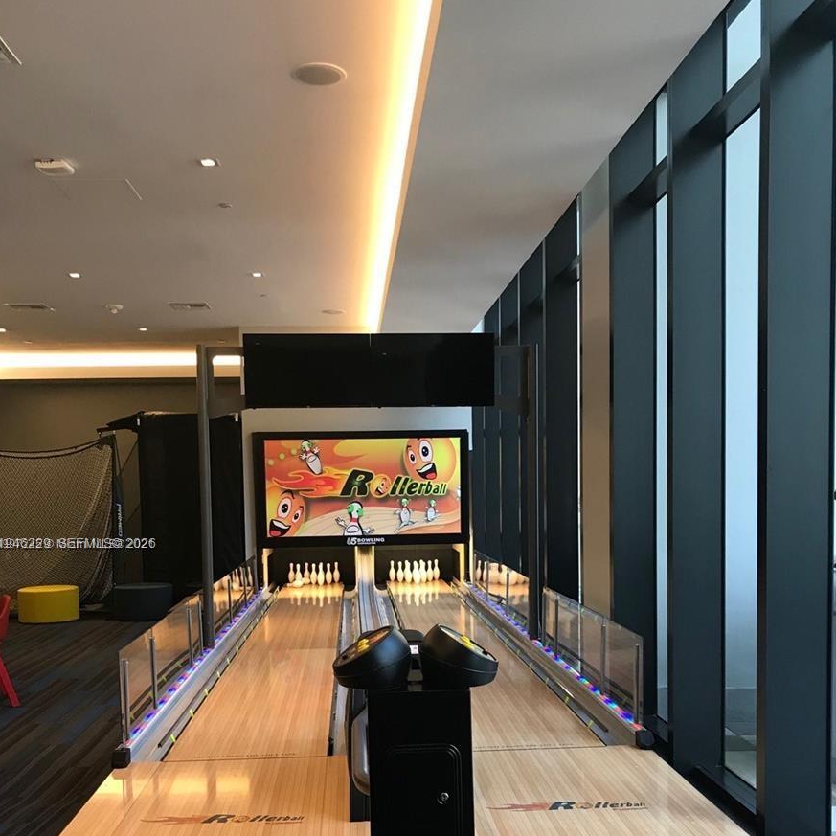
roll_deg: +1.4
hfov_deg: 48.4
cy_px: 545
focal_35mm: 34
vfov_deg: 47.8
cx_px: 410
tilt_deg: -2.8
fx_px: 929
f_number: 1.8
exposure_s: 1/17
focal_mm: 3.99
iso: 40
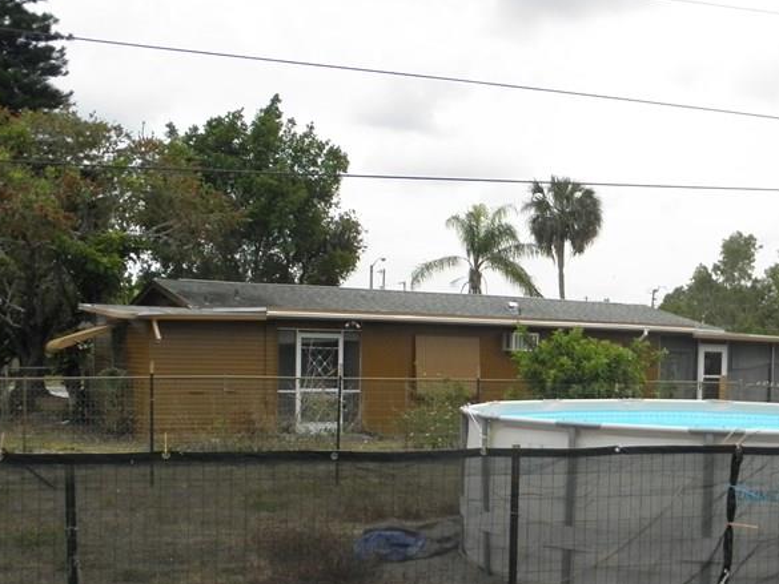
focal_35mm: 49
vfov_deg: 29.3
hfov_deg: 37.0
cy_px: 432
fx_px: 1103
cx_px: 660
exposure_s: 1/250
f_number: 7
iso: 125
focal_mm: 5
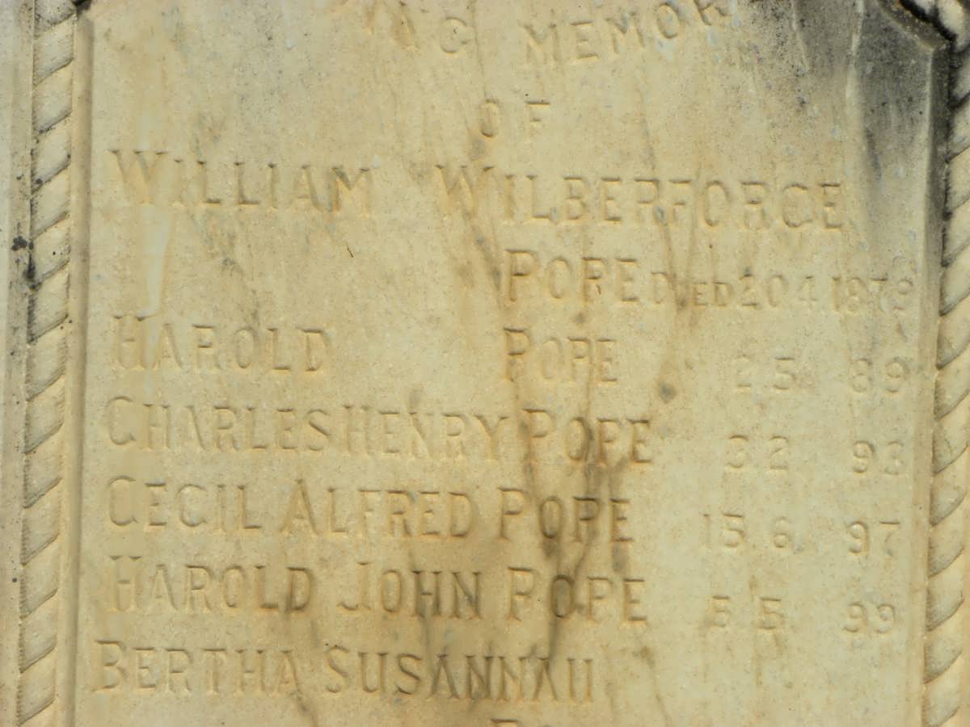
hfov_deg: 16.8
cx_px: 485
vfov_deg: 12.7
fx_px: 3279
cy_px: 364
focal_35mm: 117
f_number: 7.1
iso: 64
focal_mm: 20.8
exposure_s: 1/520
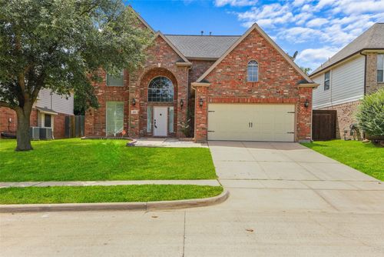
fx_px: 267
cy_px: 128
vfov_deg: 51.3
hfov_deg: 71.5
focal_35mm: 25
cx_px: 192
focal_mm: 17.3
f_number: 9
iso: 640
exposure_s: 1/1000
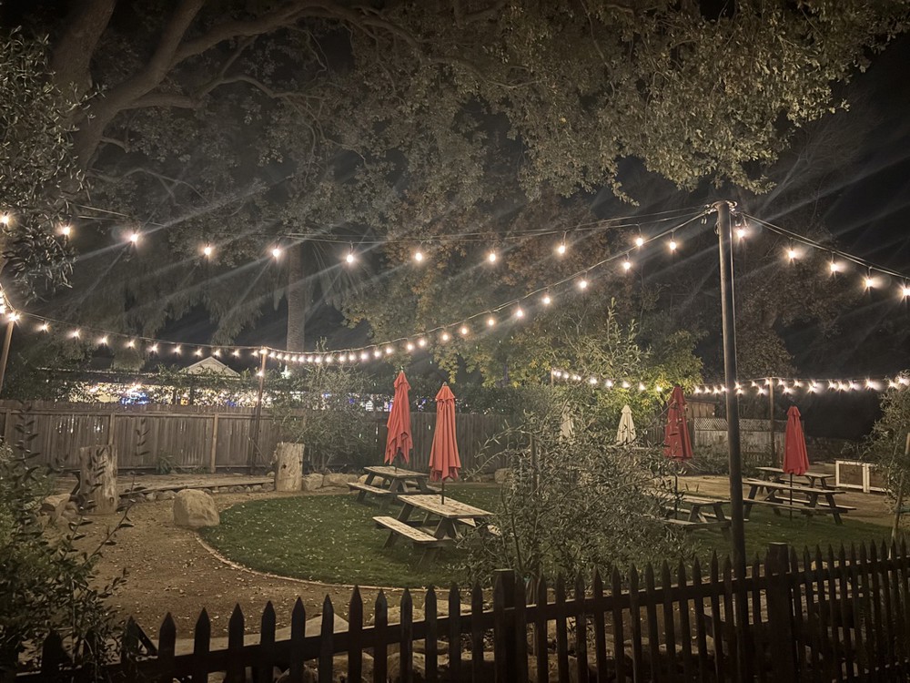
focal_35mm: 26
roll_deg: -1.7
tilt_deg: +6.4
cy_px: 342
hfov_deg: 67.3
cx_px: 455
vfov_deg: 53.1
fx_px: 683
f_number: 1.6
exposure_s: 1/17
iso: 1000
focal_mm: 5.96
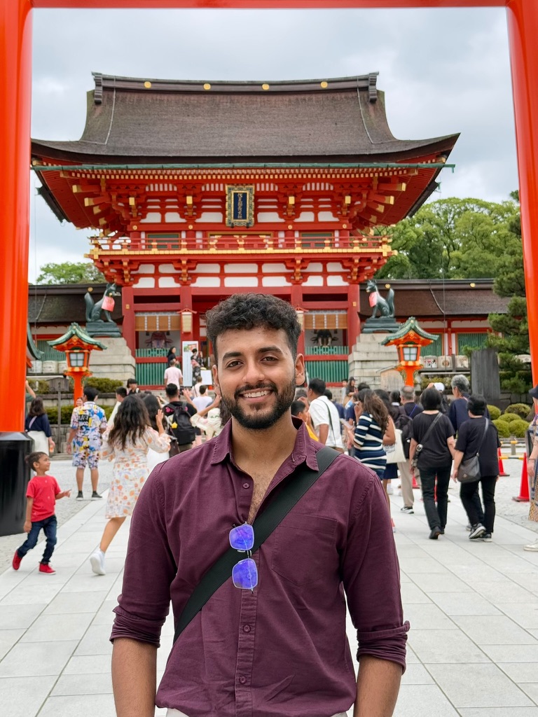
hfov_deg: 30.3
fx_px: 995
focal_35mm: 48
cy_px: 358
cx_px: 269
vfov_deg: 39.7
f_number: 1.78
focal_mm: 6.76
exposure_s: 1/2273
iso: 100
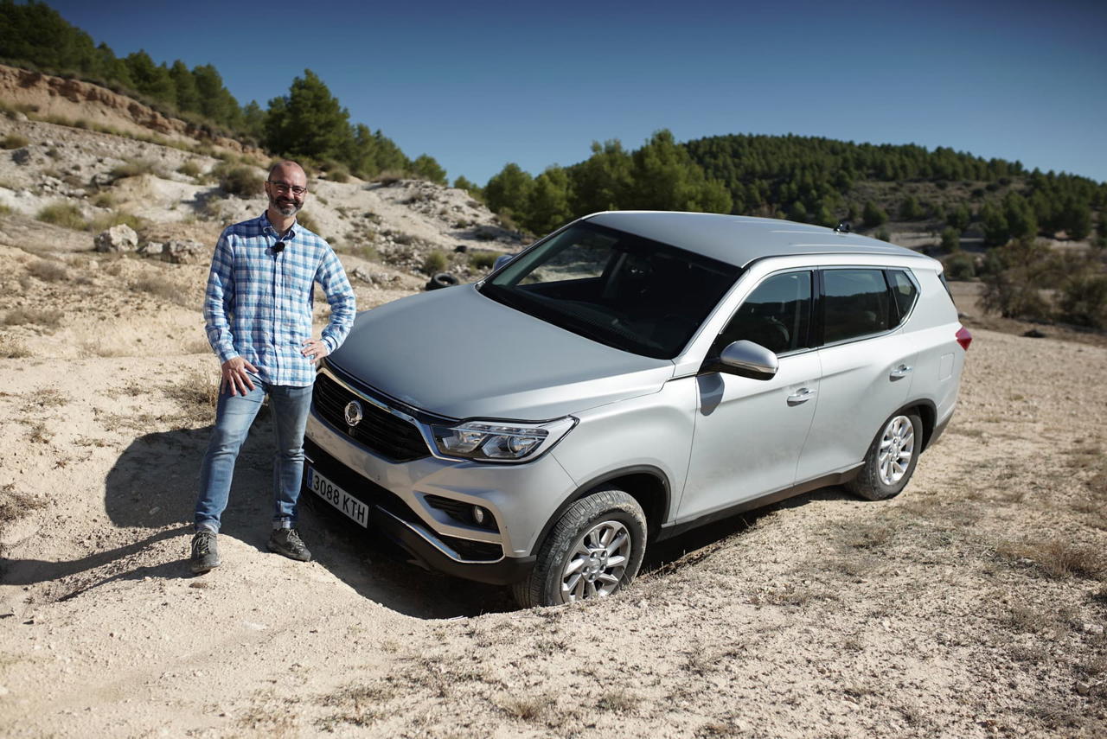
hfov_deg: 54.4
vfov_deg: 37.9
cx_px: 554
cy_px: 370
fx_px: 1077
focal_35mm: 35
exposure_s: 1/2500
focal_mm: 35
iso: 100
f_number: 2.5
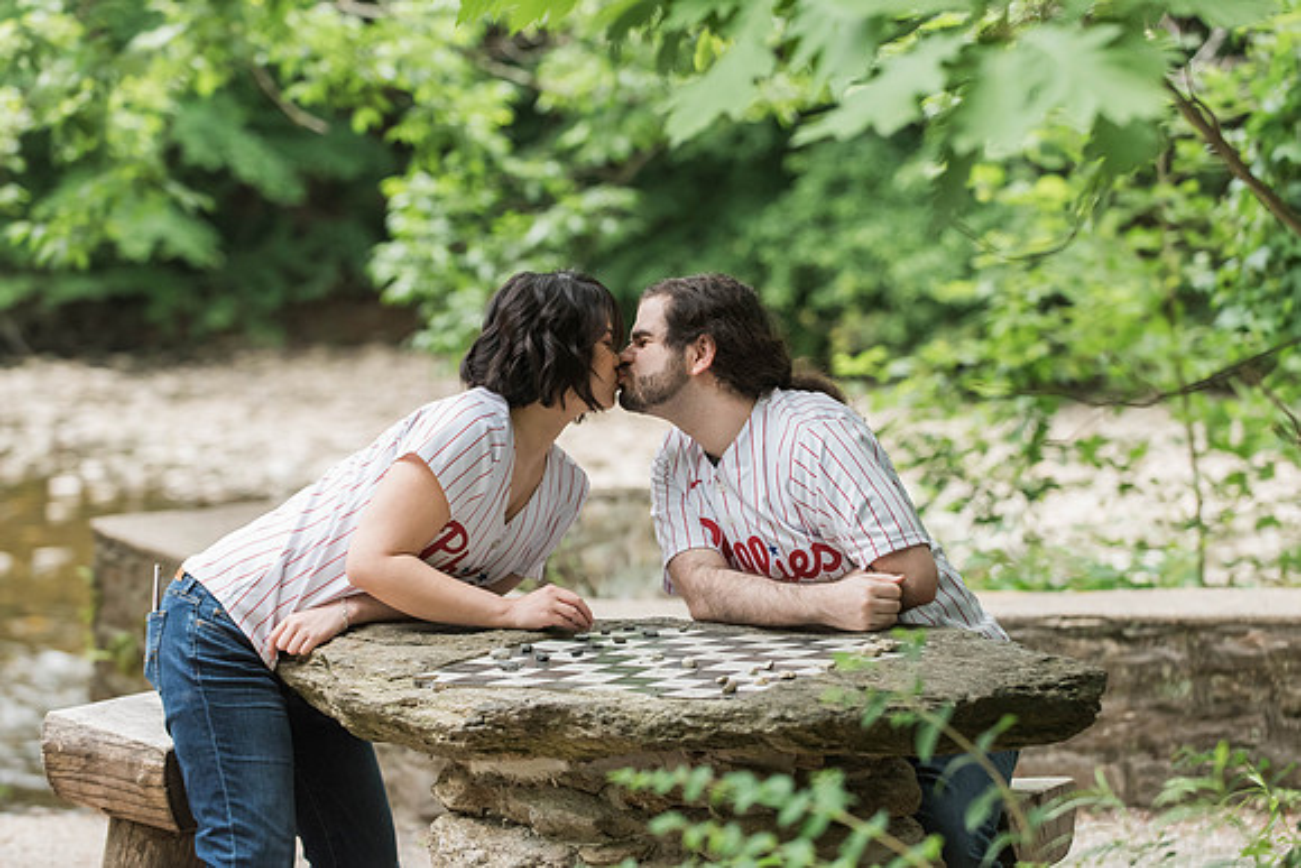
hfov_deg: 16.7
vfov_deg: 11.2
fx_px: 4435
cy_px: 431
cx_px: 653
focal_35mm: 123
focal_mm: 116
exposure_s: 1/400
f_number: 3.5
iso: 2000
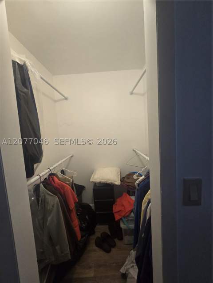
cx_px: 106
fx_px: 107
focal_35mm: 13
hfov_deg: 89.9
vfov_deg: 106.2
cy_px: 142
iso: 250
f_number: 2.2
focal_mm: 2.2
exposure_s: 1/60
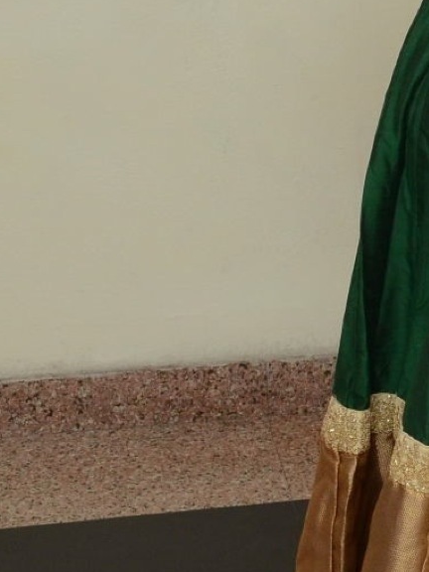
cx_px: 554
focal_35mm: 145
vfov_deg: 13.6
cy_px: 173
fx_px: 2396
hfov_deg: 10.0
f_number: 7.1
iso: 1600
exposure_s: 1/125
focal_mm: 32
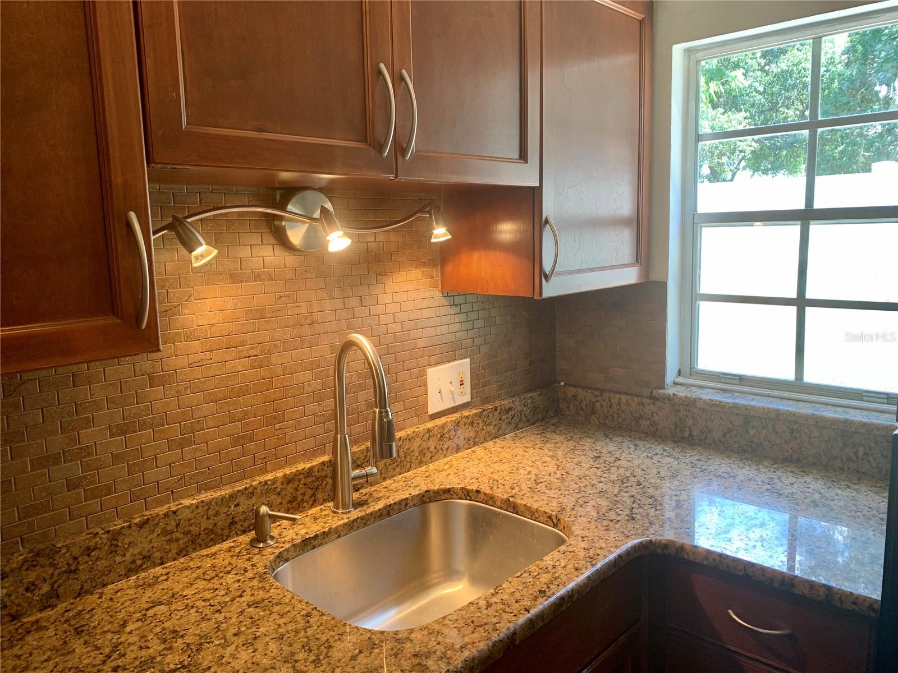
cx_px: 449
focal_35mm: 26
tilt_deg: -8.2
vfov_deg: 53.1
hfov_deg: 67.3
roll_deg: +1.9
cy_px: 336
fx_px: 674
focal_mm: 4.25
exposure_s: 1/60
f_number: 1.8
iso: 64
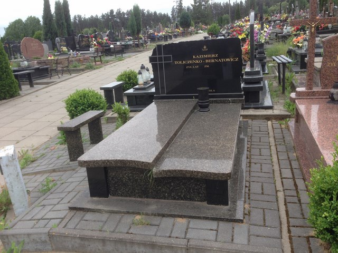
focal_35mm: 33
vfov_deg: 42.9
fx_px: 322
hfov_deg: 55.4
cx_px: 169
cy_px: 126
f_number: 2.4
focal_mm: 4.12
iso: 50
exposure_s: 1/616
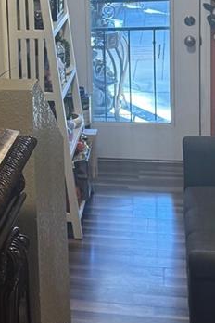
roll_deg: +5.0
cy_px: 47
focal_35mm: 86
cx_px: -24
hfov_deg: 15.5
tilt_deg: -13.6
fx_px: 770
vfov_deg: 23.2
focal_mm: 6.76
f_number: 1.78
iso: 125
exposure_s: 1/60
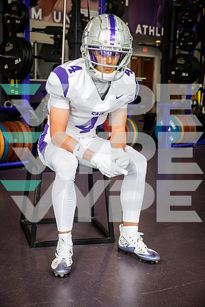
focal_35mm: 62
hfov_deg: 21.9
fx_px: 530
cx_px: 102
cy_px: 154
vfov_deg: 32.4
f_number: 7.1
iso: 800
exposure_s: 1/250
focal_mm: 62
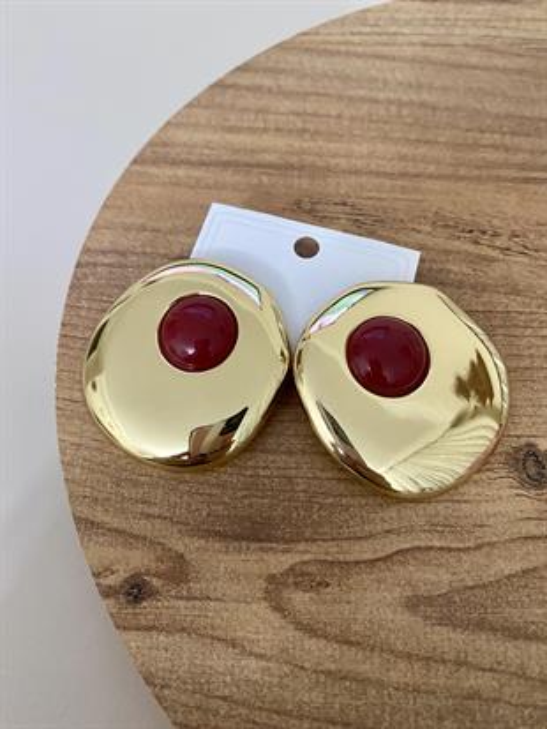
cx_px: 274
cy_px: 364
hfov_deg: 54.9
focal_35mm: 25
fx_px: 526
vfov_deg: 69.4
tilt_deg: -62.3
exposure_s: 1/33
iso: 500
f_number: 1.8
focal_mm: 4.25
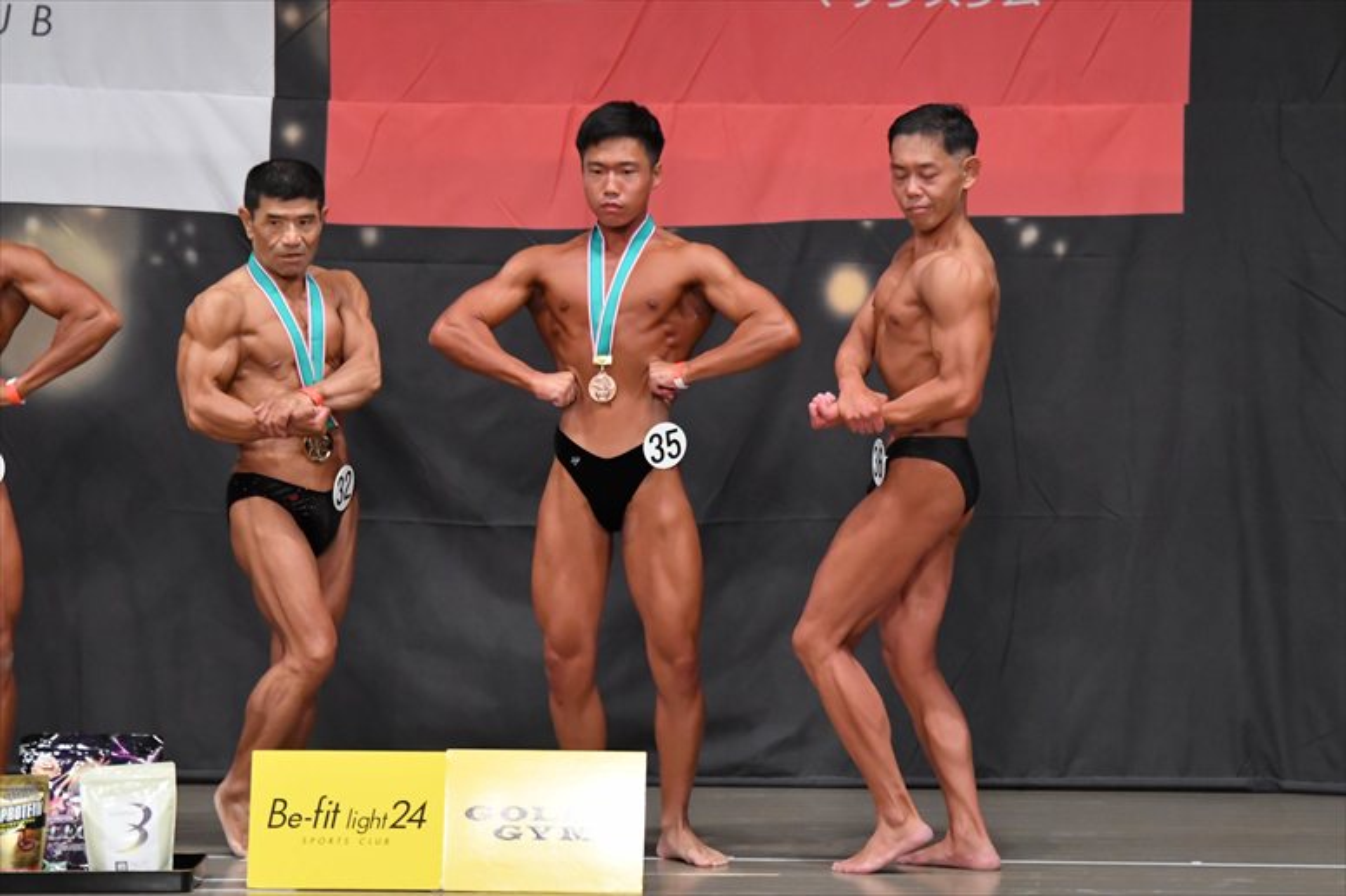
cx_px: 673
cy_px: 448
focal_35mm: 225
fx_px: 8409
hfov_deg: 9.2
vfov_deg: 6.1
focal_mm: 150
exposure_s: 1/400
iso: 5000
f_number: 5.6
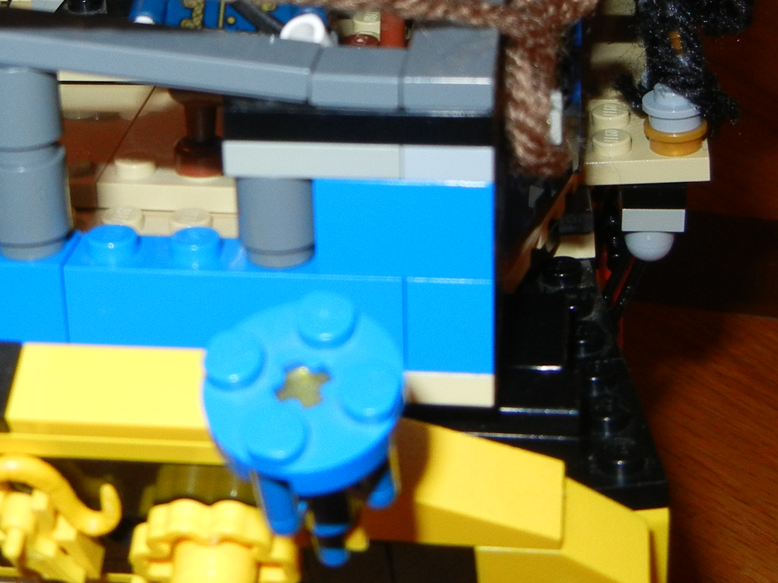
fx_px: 1753
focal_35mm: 78
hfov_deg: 24.9
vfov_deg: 18.7
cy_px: 125
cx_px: 288
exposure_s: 1/30
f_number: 3.5
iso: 200
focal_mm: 5.4
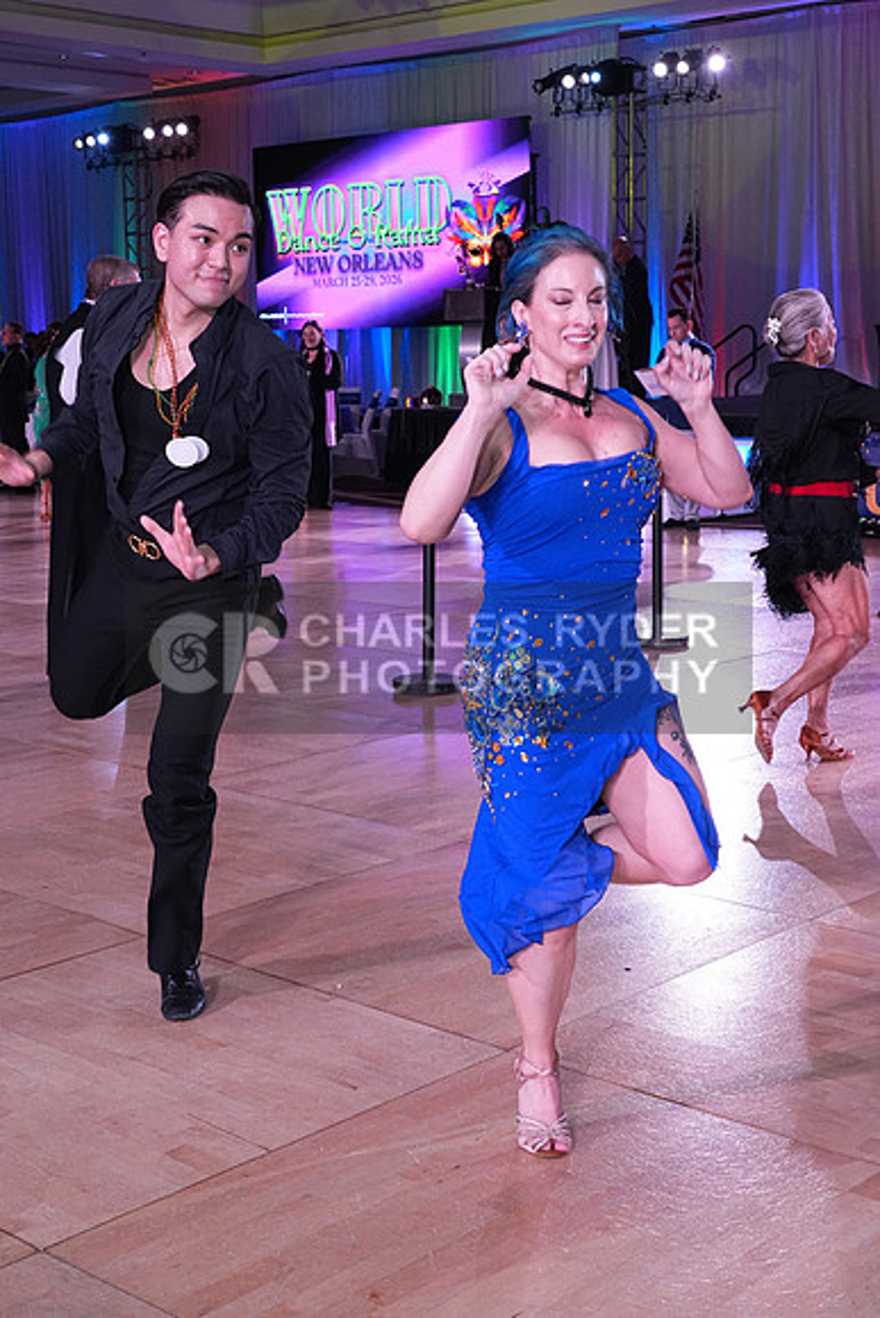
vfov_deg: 40.3
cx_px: 440
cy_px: 659
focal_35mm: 49
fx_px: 1795
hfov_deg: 27.5
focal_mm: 49
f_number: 9
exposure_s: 1/250
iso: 3200
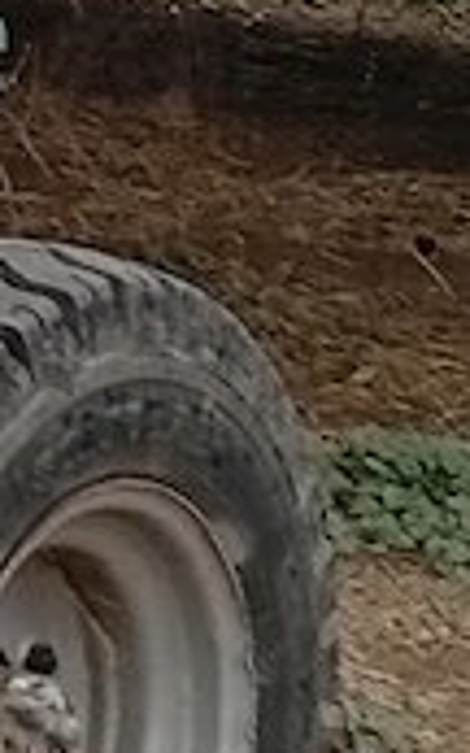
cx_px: -749
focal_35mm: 252
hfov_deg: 5.0
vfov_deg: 8.1
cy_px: -544
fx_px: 5169
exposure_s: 1/103
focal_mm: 3.98
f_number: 1.8
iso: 50
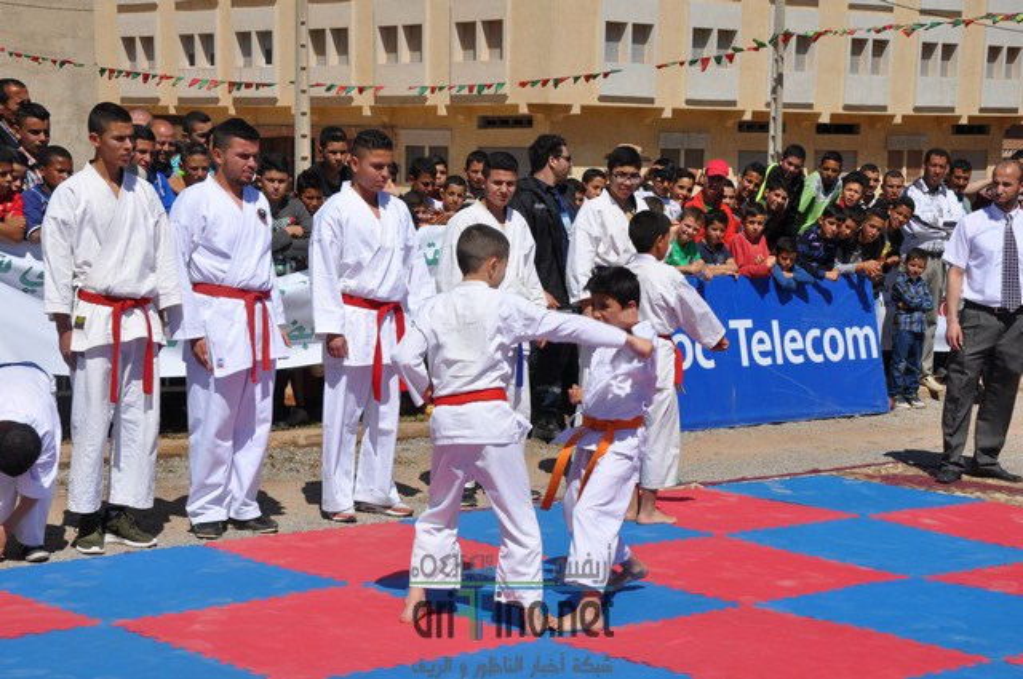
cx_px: 512
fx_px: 1916
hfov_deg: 29.9
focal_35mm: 68
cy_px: 340
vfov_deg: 20.1
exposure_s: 1/250
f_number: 16
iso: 200
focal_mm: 45
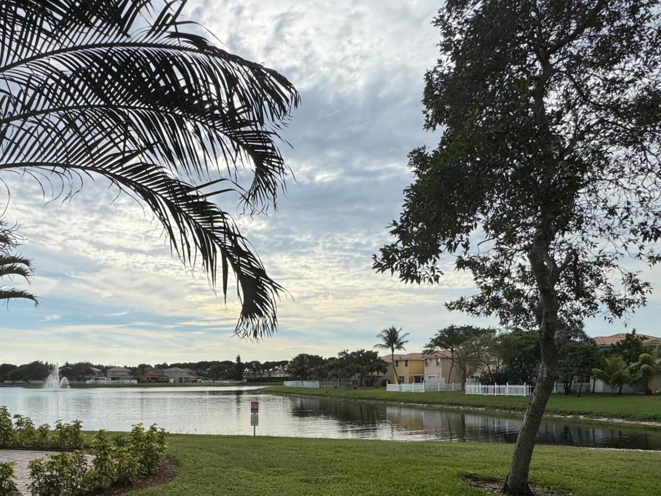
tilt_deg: -2.5
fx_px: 496
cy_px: 388
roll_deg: +0.2
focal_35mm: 26
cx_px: 221
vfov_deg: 50.3
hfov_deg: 65.6
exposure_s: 1/3717
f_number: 2.2
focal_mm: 2.22
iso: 40
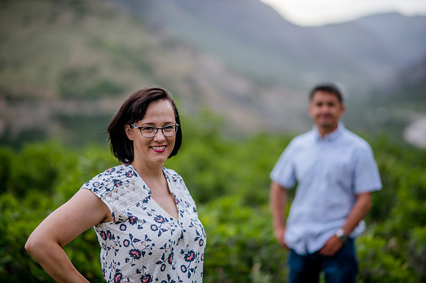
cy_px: 142
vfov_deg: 13.0
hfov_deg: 19.5
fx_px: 1242
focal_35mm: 105
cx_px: 213
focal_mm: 105
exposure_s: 1/400
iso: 400
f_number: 2
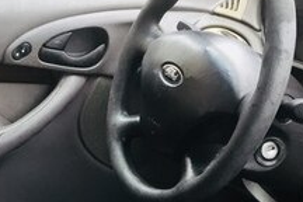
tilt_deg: -38.5
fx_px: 774
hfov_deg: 21.9
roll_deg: -1.5
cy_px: 326
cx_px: 65
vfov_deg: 13.7
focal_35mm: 92
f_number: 2.2
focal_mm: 4.15
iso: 32
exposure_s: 1/33
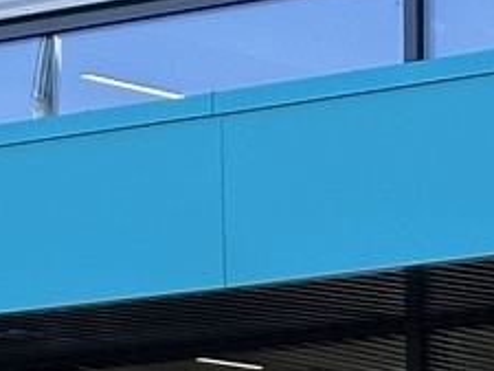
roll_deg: +1.1
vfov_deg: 4.7
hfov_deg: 6.3
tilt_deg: -0.6
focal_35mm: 307
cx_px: -325
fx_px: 4383
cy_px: 929
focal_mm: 6.86
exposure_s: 1/836
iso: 64
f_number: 1.78
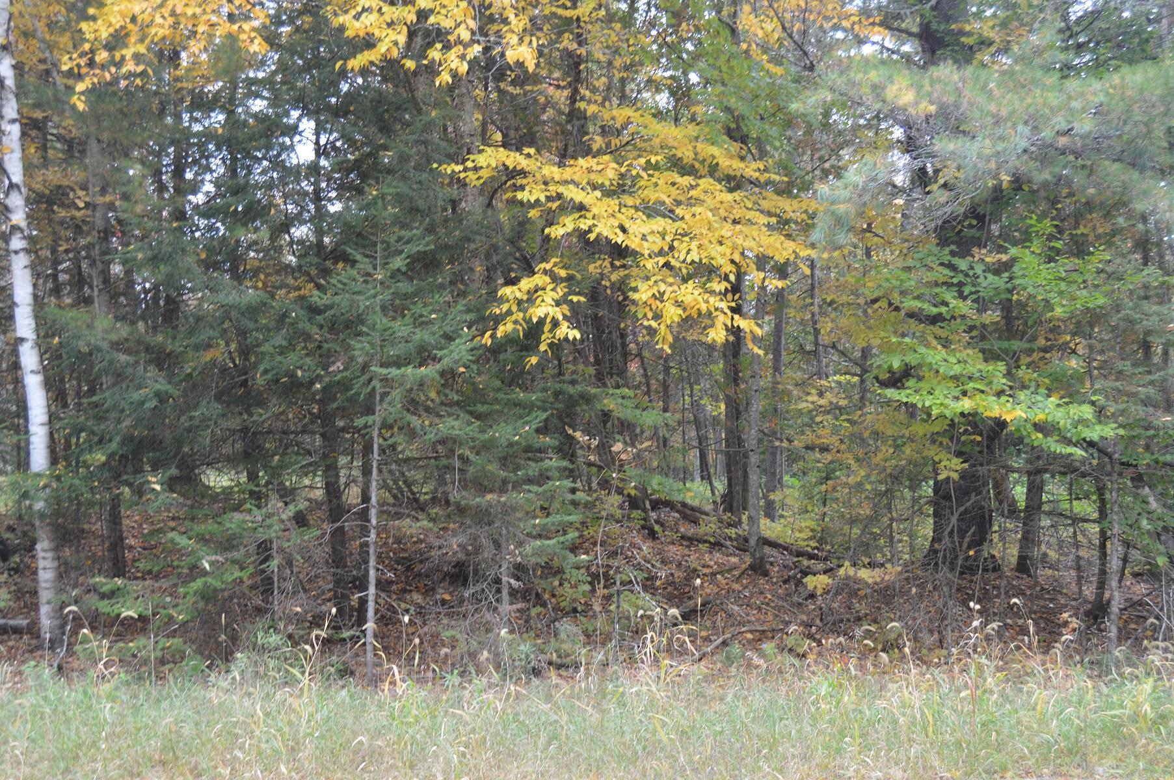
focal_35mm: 39
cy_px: 390
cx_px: 587
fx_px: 1271
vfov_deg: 34.1
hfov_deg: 49.6
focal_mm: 26
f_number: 4
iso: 400
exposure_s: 1/60
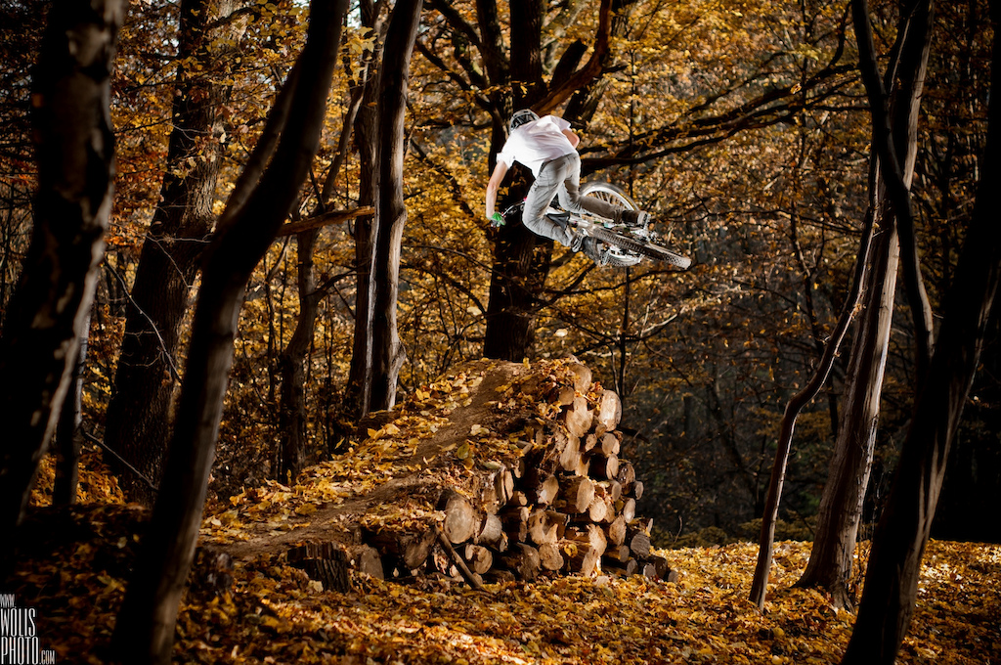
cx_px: 500
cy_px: 332
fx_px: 2083
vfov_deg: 18.1
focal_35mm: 75
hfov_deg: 27.0
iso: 100
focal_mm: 50
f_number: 2.8
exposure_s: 1/250
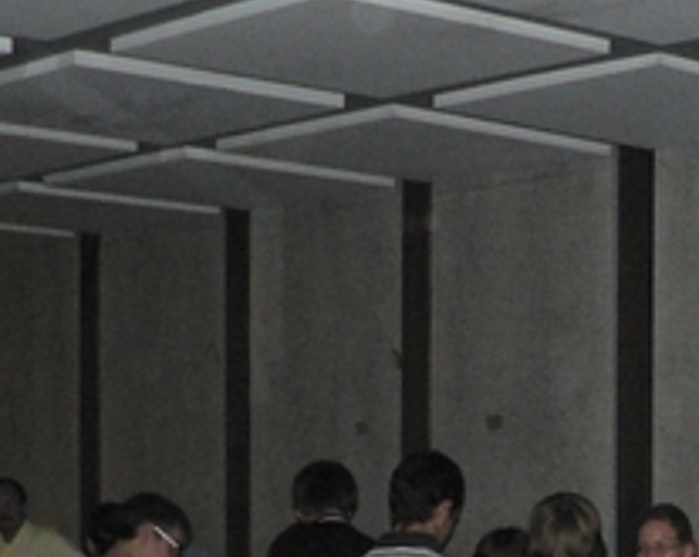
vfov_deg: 14.6
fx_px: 2107
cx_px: 669
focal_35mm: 102
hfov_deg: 18.4
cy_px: 638
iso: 400
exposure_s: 1/60
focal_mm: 6
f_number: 2.8
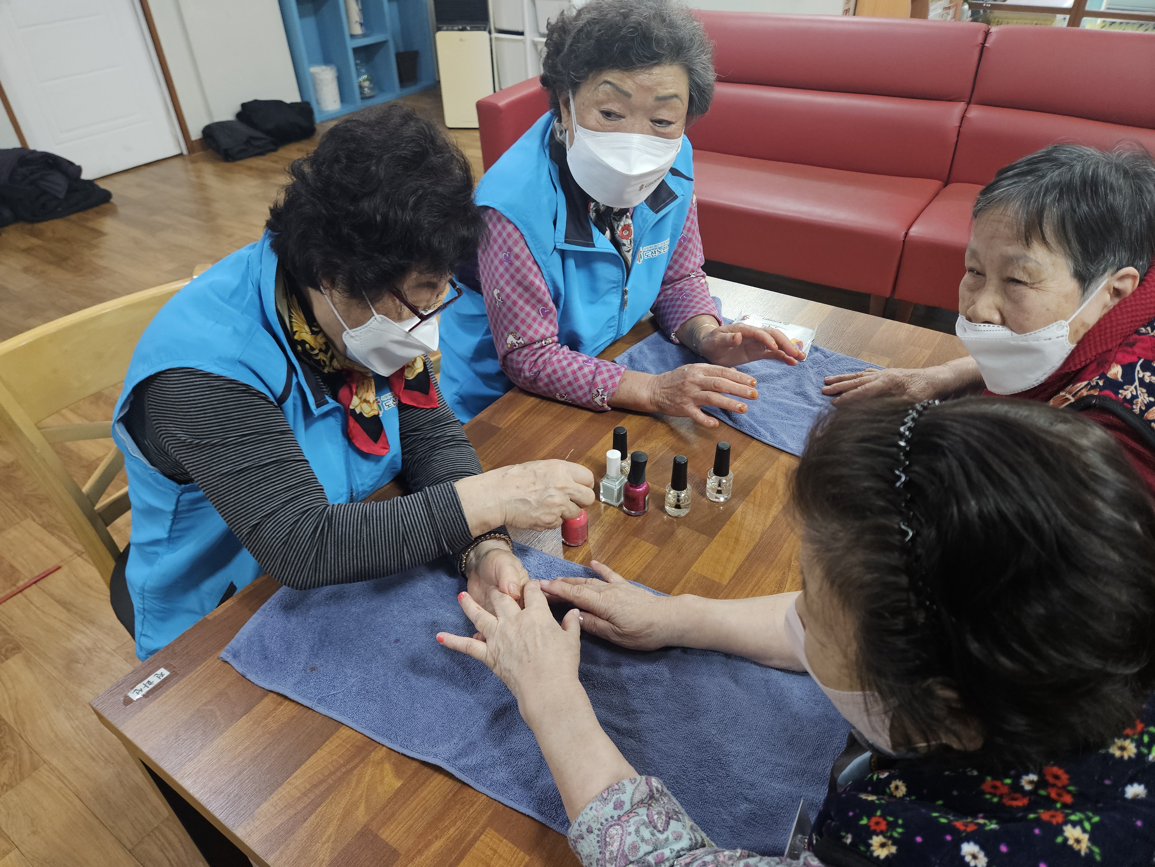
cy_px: 434
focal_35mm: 23
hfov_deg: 73.9
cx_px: 578
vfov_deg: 58.9
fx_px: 767
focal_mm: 5.4
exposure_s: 1/120
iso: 250
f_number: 1.8
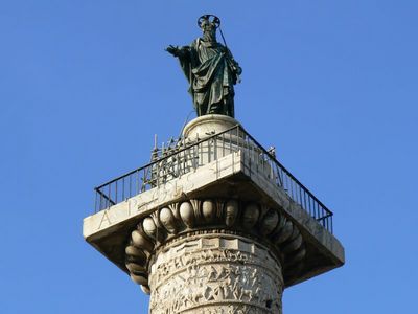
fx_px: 2065
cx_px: 209
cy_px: 157
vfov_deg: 8.7
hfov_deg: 11.6
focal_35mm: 171
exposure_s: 1/200
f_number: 5.6
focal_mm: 28.6
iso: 80
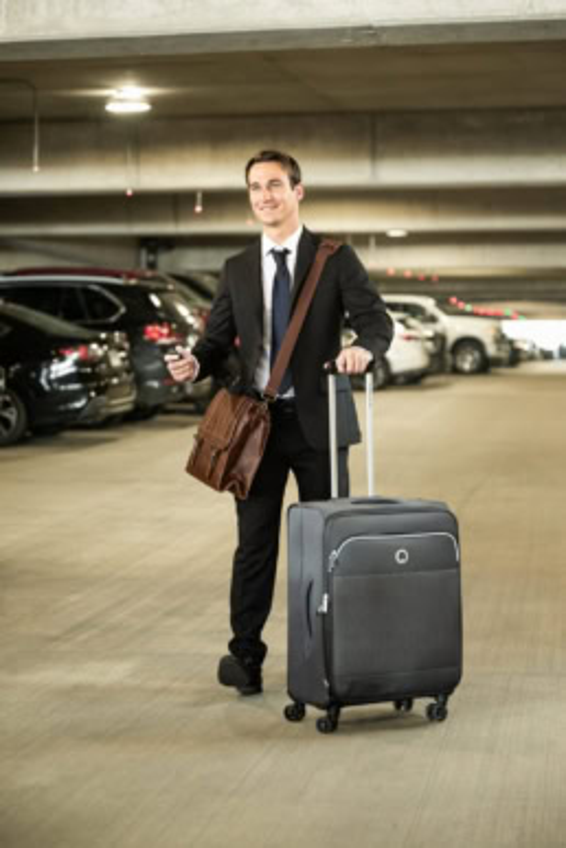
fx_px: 1651
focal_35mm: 70
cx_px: 283
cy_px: 424
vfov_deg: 28.8
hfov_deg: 19.5
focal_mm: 70
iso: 250
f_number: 2.8
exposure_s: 1/40
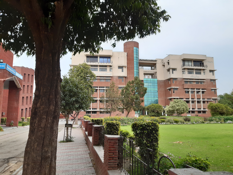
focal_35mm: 26
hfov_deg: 67.3
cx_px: 116
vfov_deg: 53.1
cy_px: 88
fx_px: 175
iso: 100
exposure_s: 1/634
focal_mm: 3.92
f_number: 1.7
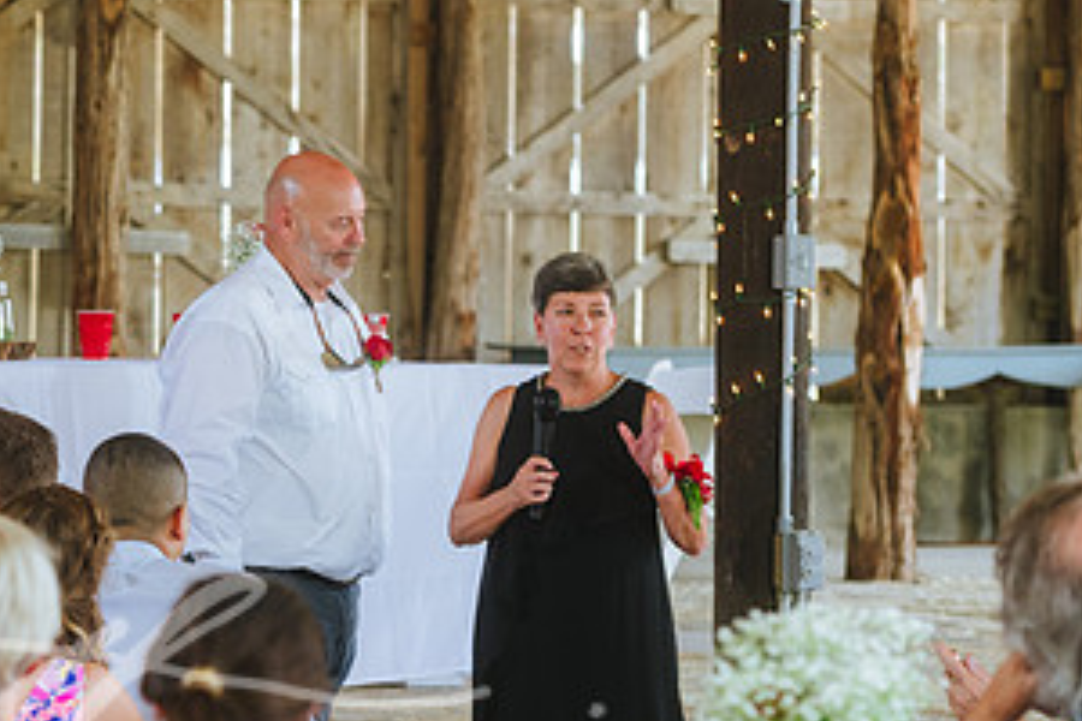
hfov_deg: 10.4
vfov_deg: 7.0
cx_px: 58
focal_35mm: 197
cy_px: 370
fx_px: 5920
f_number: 2.8
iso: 500
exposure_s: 1/100
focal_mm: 102
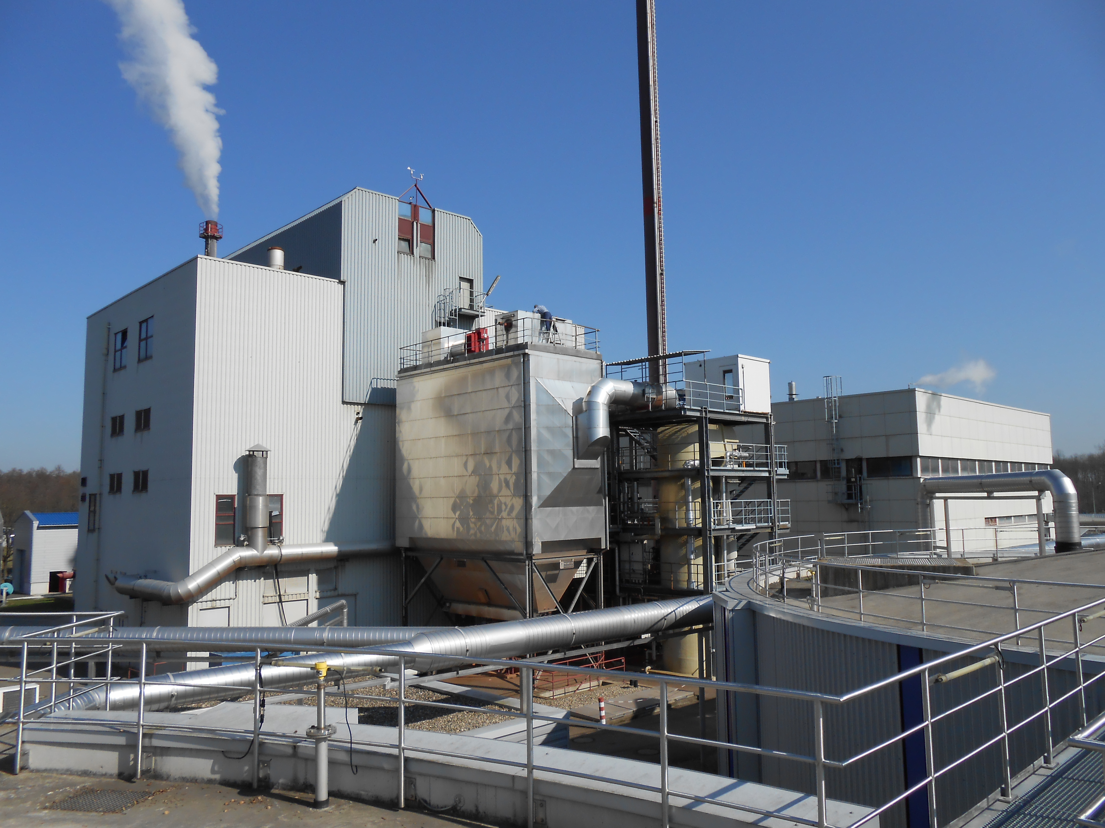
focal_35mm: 26
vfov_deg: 53.1
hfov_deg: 67.3
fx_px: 830
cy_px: 414
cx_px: 552
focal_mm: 4.6
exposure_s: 1/1500
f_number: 3.5
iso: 80
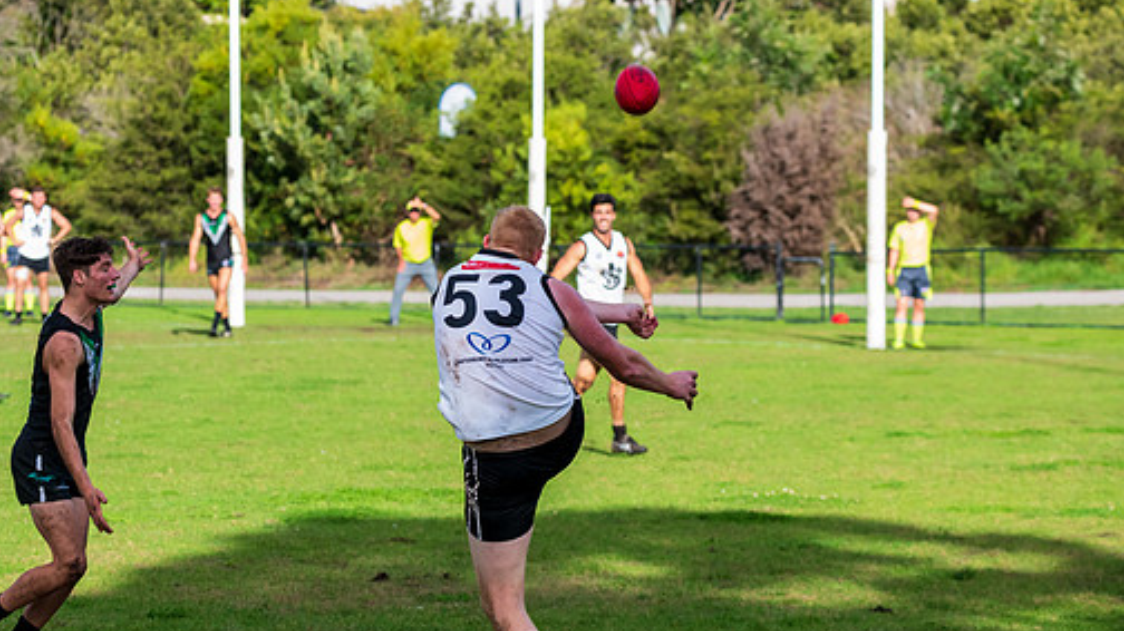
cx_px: 540
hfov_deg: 11.9
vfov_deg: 6.7
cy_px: 398
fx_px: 5392
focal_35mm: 181
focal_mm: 150
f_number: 8
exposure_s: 1/1250
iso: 800
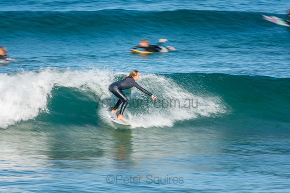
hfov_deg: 3.4
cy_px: 96
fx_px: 4834
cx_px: 145
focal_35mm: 600
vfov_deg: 2.3
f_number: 22
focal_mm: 400
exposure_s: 1/25
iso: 100
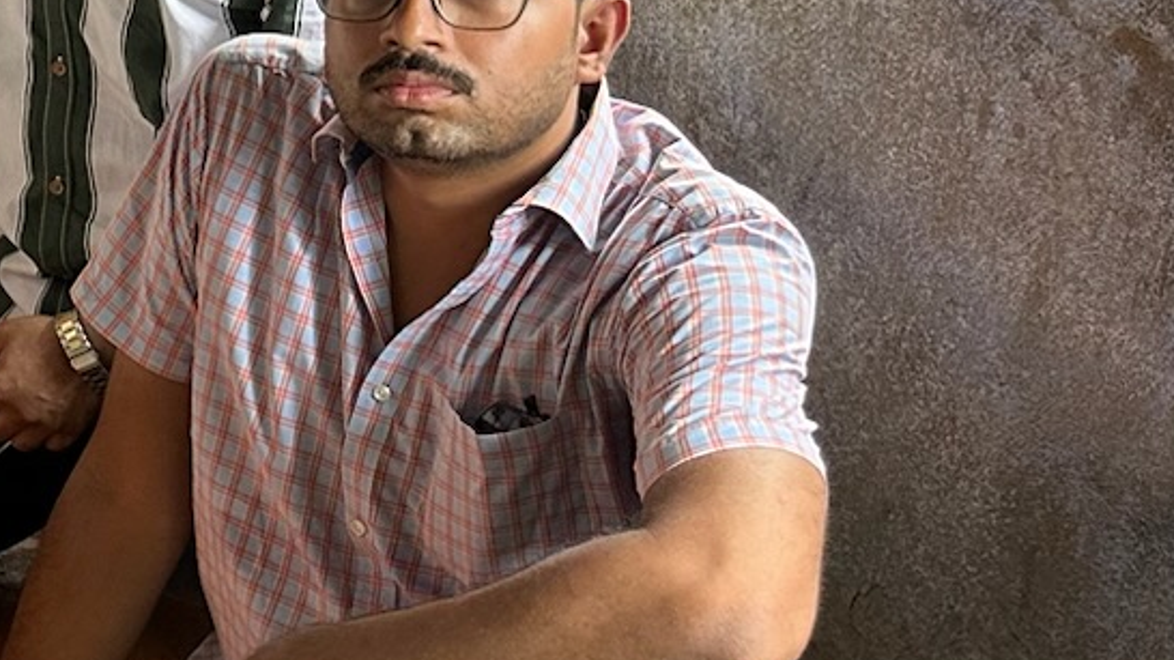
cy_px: -64
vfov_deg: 12.2
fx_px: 3050
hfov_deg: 17.2
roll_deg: +0.0
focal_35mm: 98
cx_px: -1026
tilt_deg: -18.4
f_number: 1.78
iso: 160
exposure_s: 1/121
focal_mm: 6.86
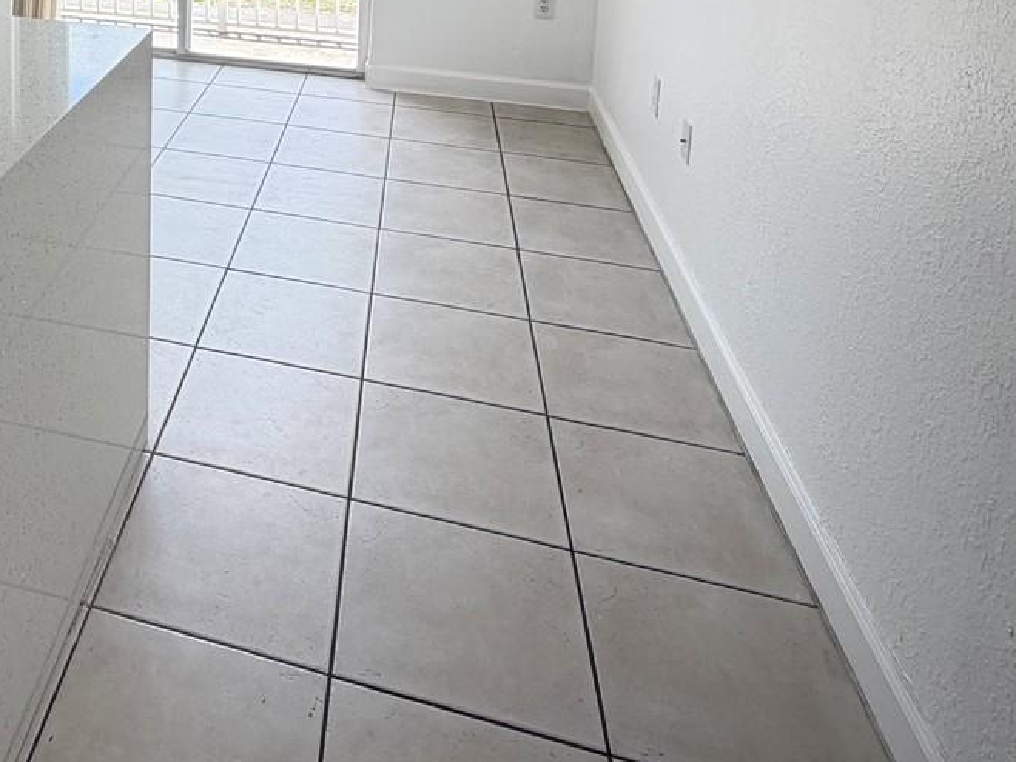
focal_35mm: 34
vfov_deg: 34.9
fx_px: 998
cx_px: 117
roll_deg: +0.9
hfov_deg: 48.7
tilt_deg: -6.7
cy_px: -108
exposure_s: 1/139
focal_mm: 2.22
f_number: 2.2
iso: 64
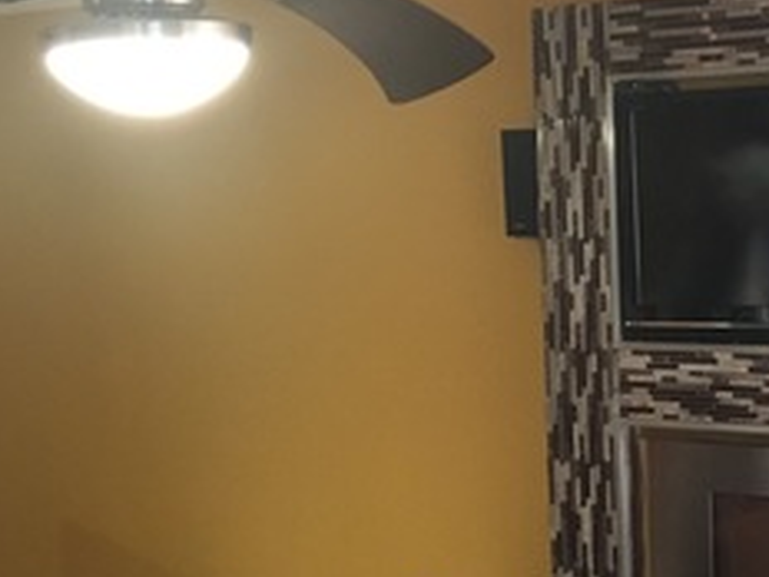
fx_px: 1777
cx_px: 610
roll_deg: +1.8
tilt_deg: -10.9
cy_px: 451
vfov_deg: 18.3
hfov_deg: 24.1
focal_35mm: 80
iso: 200
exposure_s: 1/15
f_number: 2.2
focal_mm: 4.15
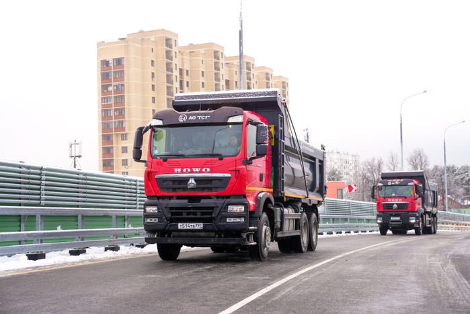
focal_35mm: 58
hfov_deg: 34.5
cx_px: 235
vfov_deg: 23.4
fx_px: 757
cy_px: 157
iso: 1000
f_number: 4.5
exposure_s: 1/320
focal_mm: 58
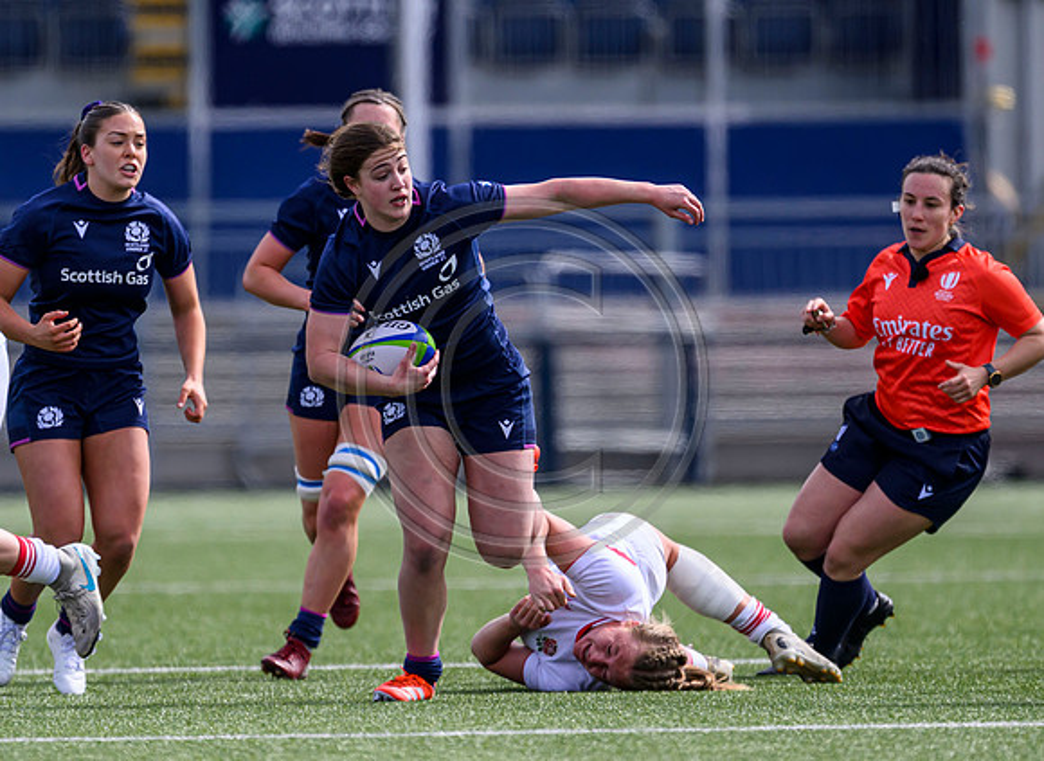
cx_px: 451
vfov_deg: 1.5
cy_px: 352
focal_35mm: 960
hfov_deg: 2.1
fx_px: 28664
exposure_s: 1/3200
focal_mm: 560
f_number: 4
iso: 500
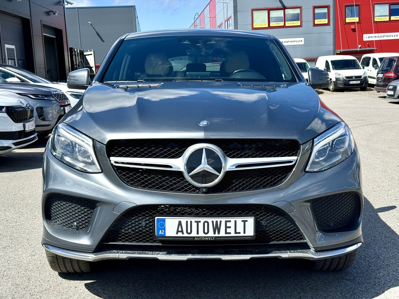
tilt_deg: -7.2
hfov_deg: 39.7
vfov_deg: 30.3
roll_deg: +2.4
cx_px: 200
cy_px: 150
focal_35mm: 48
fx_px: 553
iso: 64
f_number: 1.78
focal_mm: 6.76
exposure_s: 1/6024
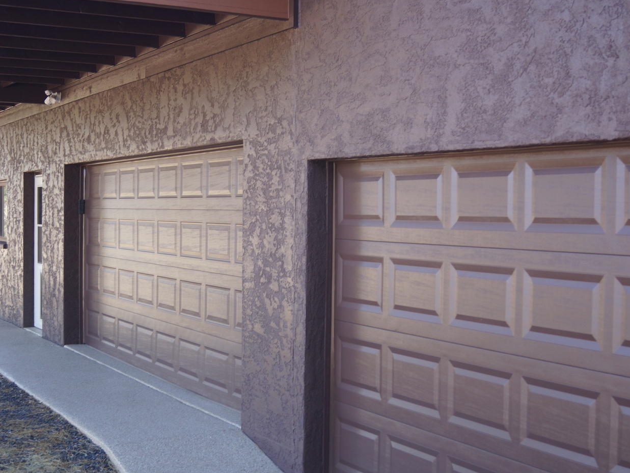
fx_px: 892
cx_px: 308
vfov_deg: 29.7
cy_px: 236
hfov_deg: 38.9
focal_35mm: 49
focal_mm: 30
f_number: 4.5
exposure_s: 1/60
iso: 160
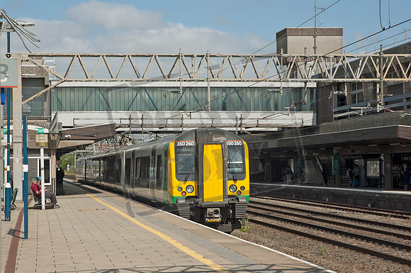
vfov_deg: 17.4
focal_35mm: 78
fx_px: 889
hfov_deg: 26.0
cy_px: 136
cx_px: 206
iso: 200
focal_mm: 52
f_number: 9
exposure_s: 1/320
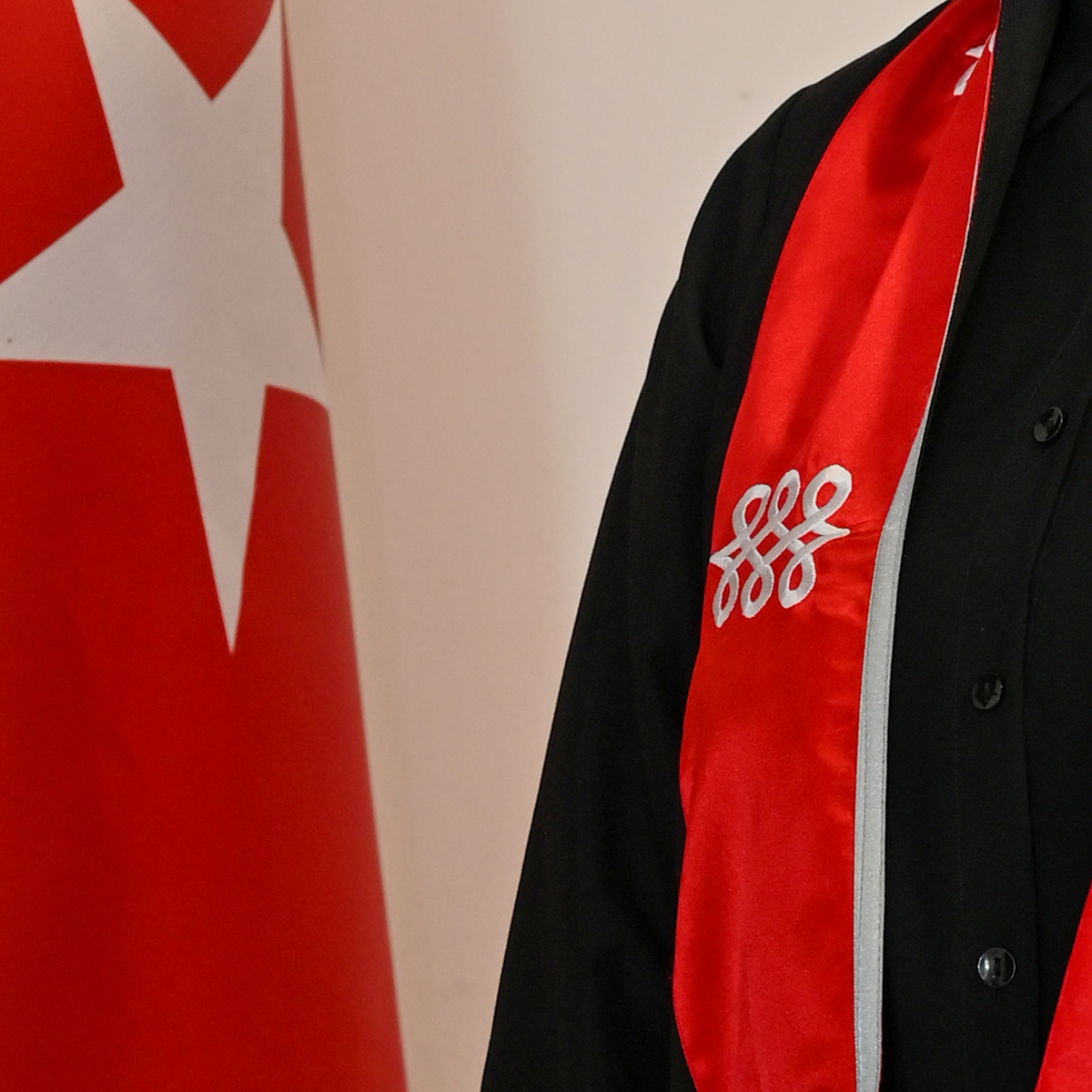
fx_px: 7638
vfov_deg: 8.1
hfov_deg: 8.1
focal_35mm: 214
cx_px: 1416
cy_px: -278
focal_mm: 50
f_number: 4
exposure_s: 1/60
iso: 560
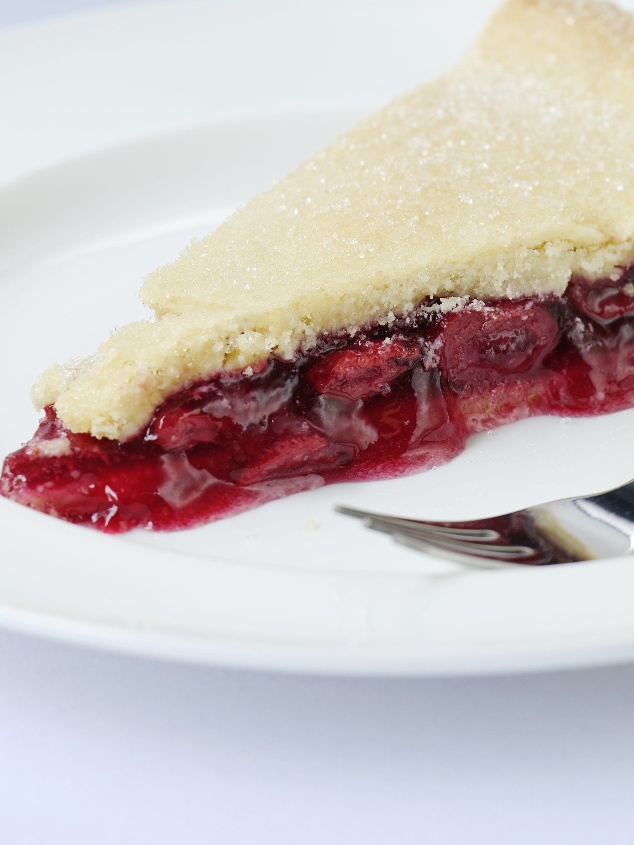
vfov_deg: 6.9
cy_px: -37
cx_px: 332
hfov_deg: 5.2
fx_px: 6960
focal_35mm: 285
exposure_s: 1/13
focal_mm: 120
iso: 100
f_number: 5.6
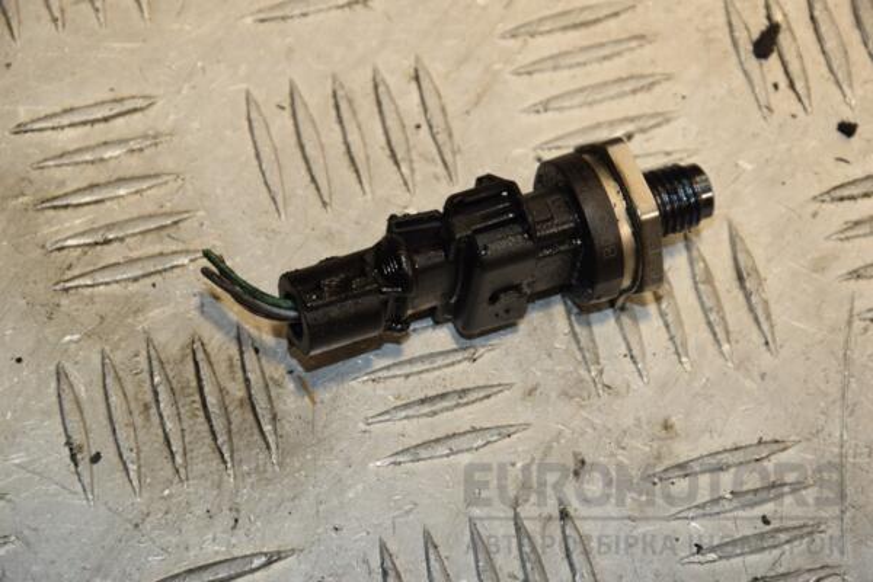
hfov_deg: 13.0
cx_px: 436
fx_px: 3819
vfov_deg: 8.7
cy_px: 291
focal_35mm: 158
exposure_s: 1/200
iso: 800
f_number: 8
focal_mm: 105
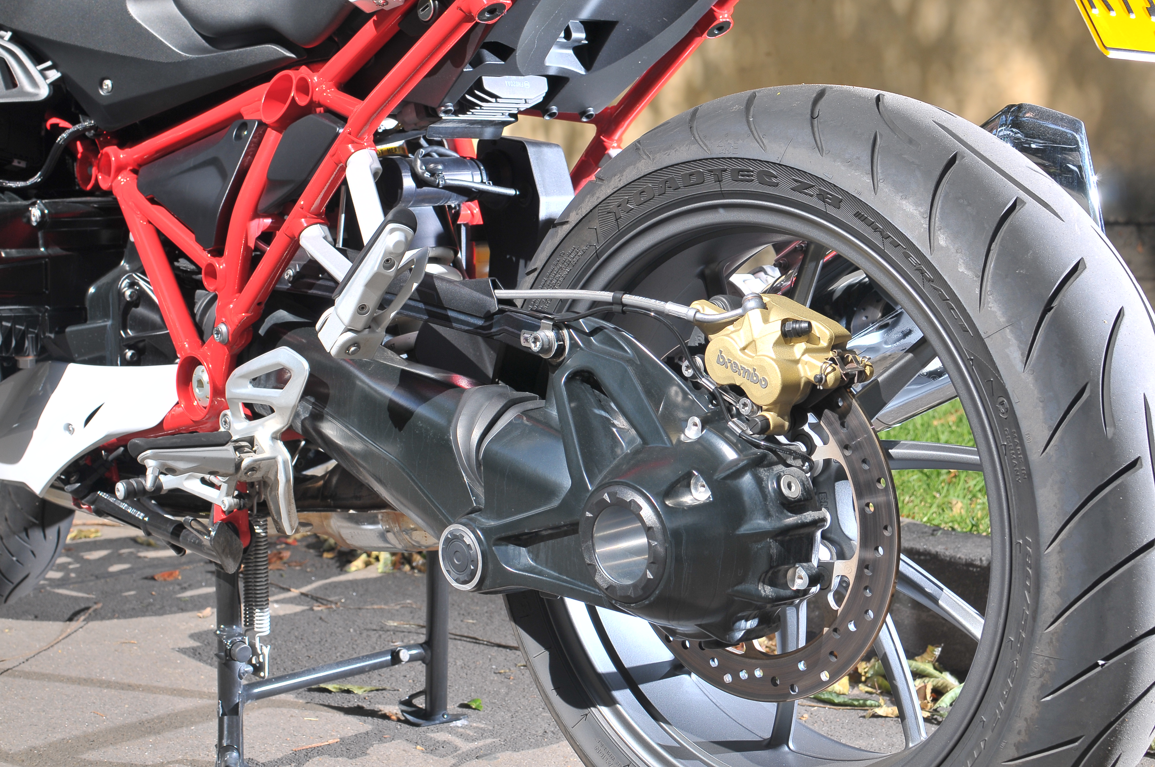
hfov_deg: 37.9
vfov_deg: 25.7
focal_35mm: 52
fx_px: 1682
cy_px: 384
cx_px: 578
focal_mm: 35
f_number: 7.1
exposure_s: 1/250
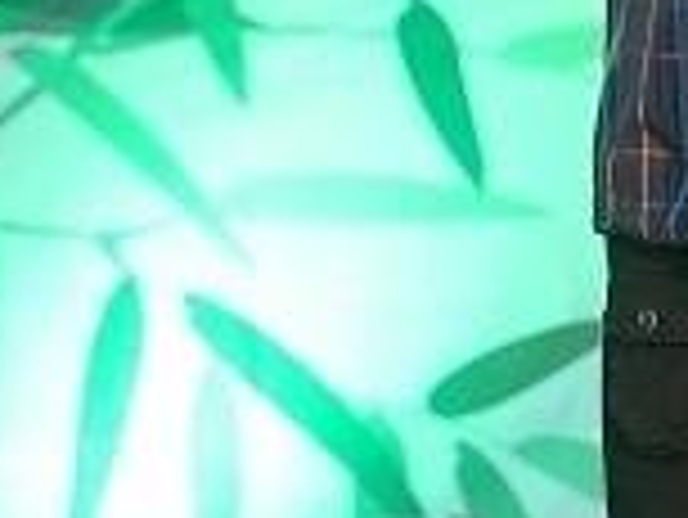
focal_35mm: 406
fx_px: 8076
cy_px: 23
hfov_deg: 4.8
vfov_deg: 3.7
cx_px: 1084
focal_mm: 54
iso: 2500
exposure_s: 1/160
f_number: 4
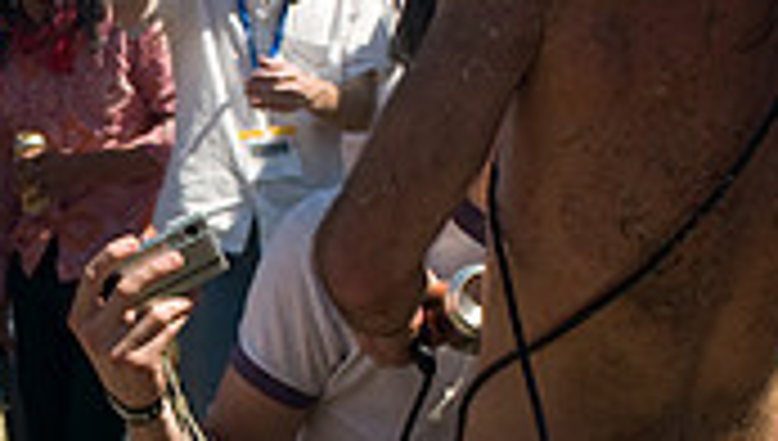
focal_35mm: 105
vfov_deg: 11.5
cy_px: 380
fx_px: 2170
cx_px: -13
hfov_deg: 19.7
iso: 100
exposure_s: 1/1000
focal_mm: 20
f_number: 4
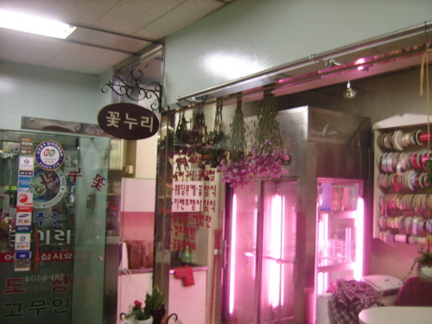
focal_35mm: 35
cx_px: 216
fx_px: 437
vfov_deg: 40.7
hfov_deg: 52.6
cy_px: 162
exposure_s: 1/8
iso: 100
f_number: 2.8
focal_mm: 5.95
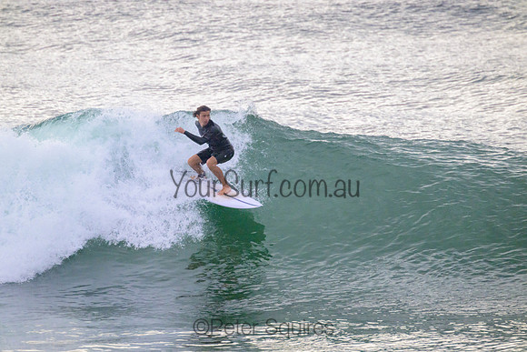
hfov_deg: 2.6
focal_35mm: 800
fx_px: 11713
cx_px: 264
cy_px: 176
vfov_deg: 1.7
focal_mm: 800
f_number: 11
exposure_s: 1/2000
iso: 2200
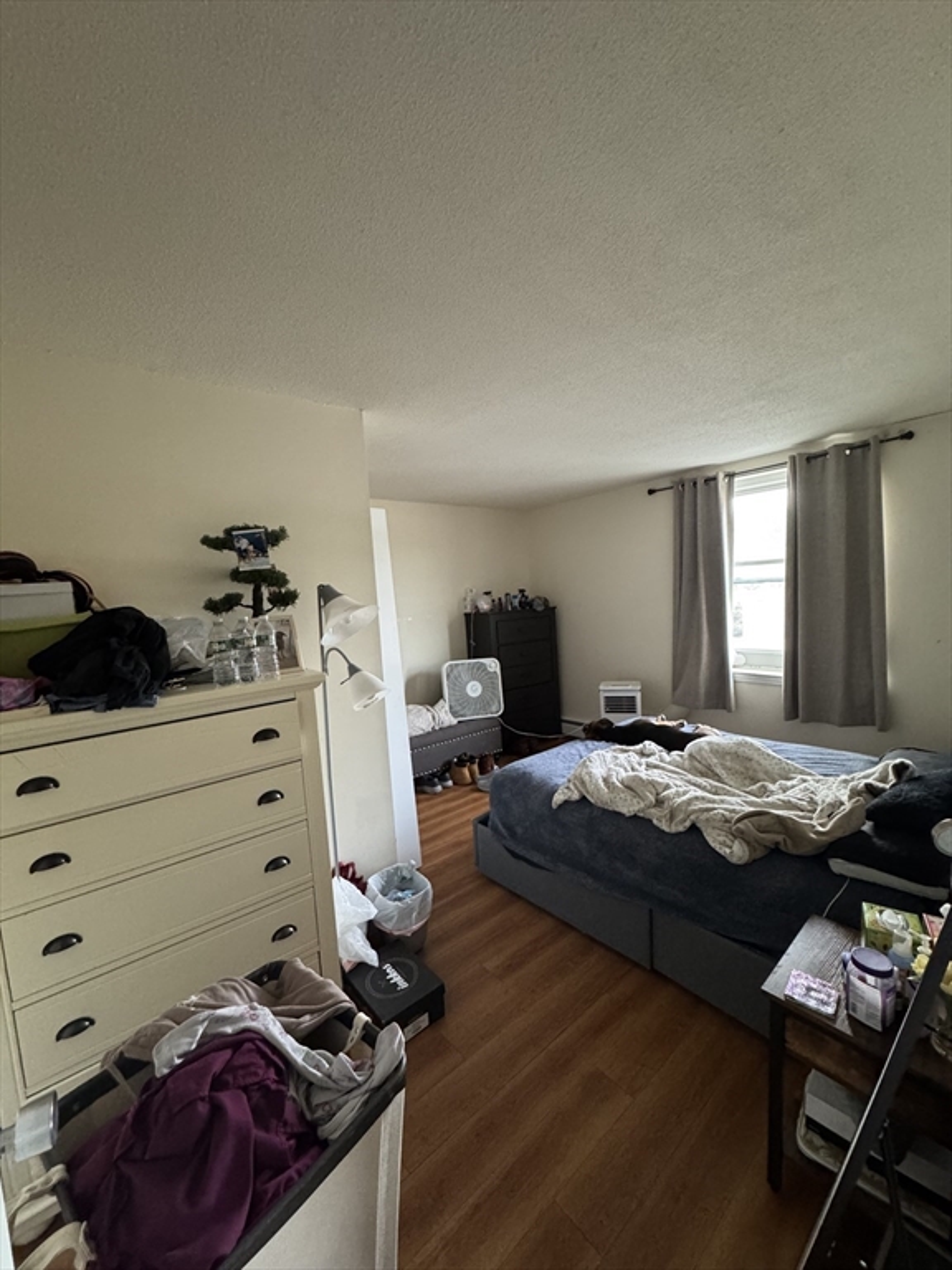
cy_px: 635
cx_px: 476
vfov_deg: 102.1
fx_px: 513
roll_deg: +3.3
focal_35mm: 14
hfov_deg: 85.7
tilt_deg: -4.8
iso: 800
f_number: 2.2
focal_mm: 2.22
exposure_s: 1/60
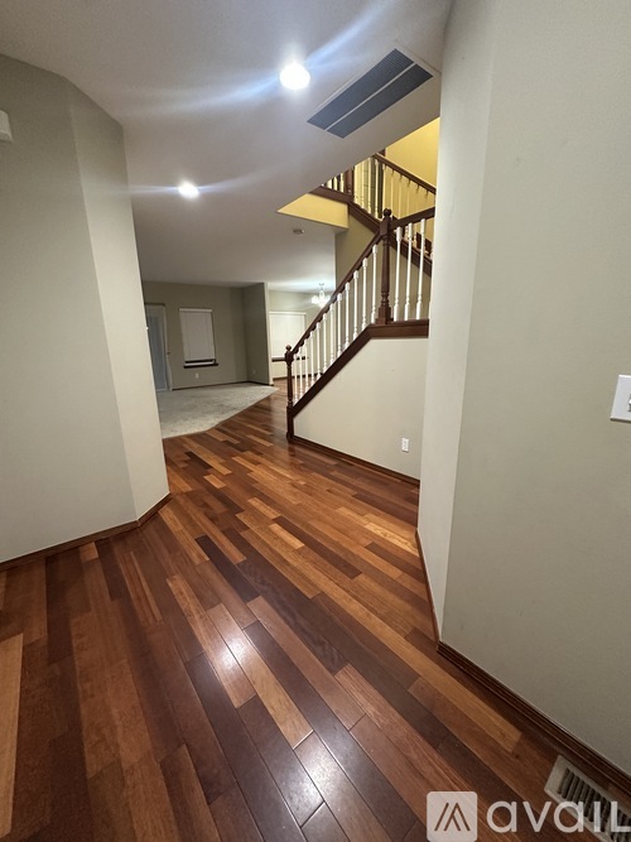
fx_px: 340
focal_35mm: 14
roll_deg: +1.0
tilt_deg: -12.1
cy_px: 421
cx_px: 316
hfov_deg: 85.7
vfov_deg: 102.1
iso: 500
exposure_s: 1/60
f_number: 2.2
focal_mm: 2.22
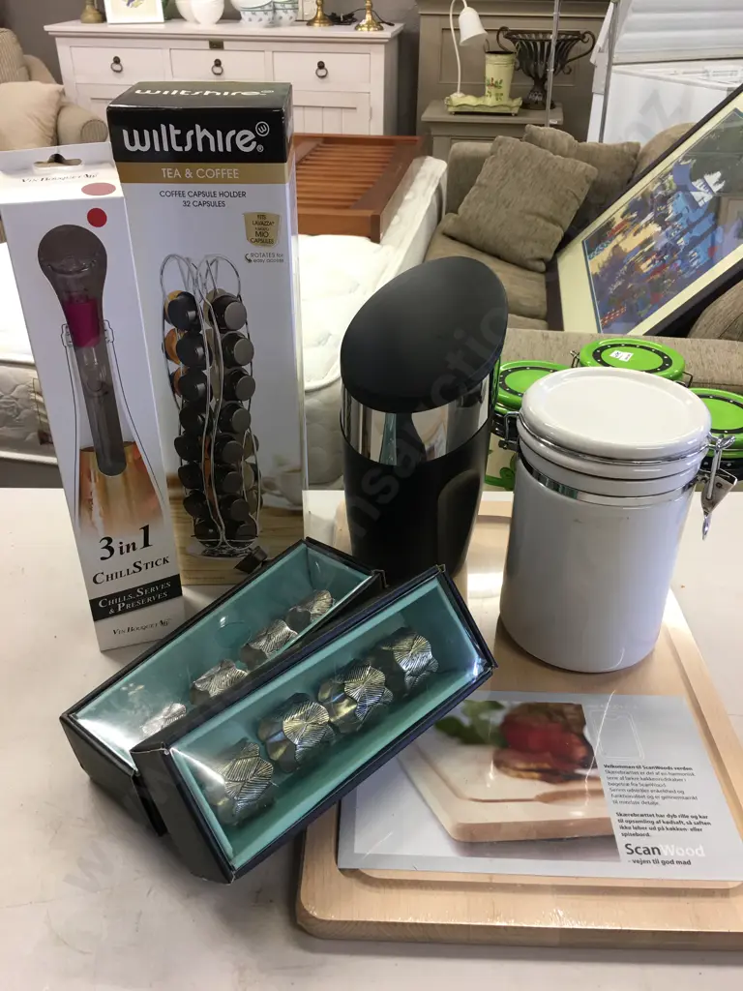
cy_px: 496
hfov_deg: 48.2
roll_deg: -1.3
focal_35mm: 29
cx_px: 372
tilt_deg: -31.5
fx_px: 830
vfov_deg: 61.7
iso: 32
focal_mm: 4.15
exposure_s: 1/17
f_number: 2.2
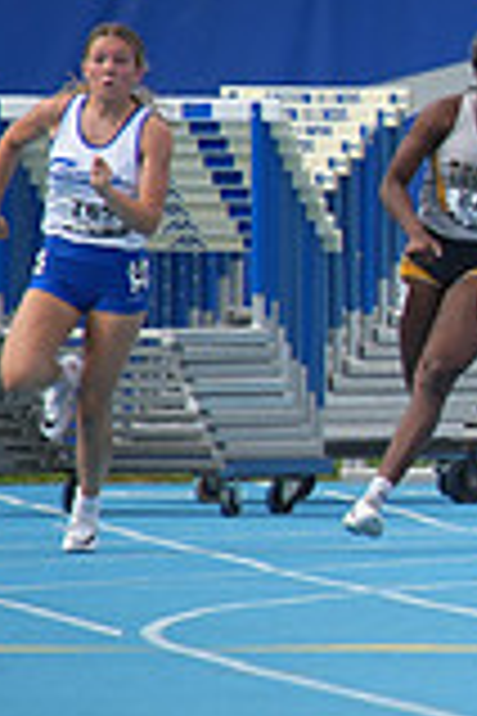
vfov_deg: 1.4
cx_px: 1274
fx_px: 28975
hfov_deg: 0.9
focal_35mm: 1458
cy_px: 254
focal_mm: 400
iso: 320
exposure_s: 1/1000
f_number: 5.6
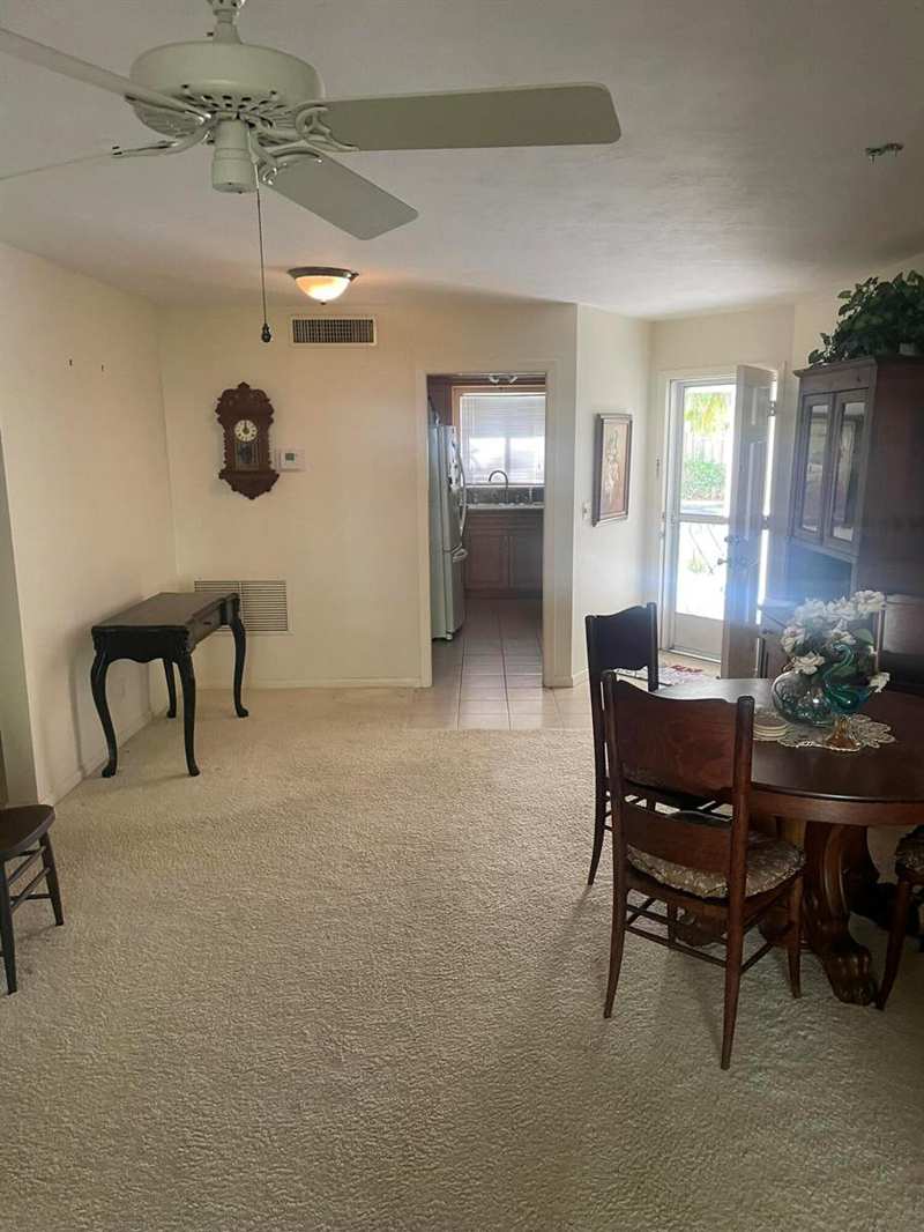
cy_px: 616
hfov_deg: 53.1
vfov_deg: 67.3
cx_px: 462
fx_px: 925
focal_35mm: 26
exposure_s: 1/60
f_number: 1.6
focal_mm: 4.2
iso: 200
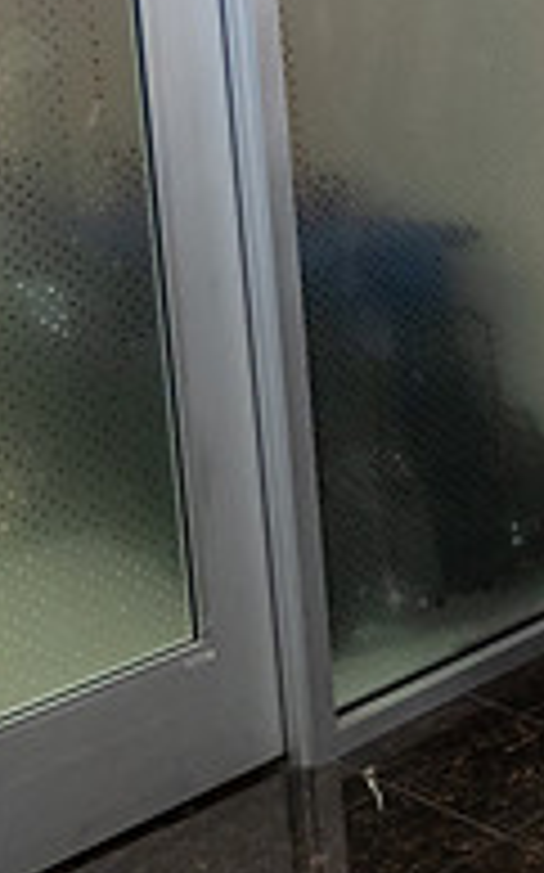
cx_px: 989
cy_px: 148
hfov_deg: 15.3
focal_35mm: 73
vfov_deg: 27.5
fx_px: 1734
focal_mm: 24
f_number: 5
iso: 8000
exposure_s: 1/160
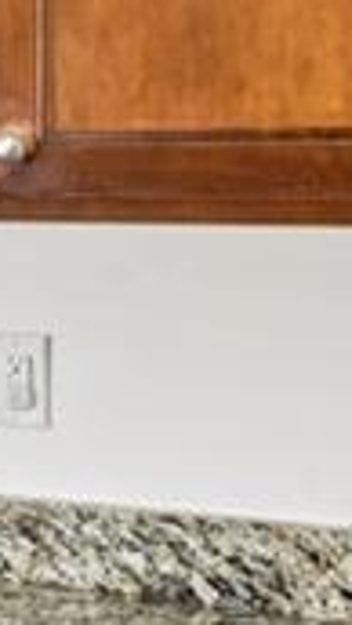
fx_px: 1441
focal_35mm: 87
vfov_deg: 24.3
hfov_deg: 11.5
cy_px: 191
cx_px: -486
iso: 200
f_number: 9
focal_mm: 14
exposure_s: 1/10
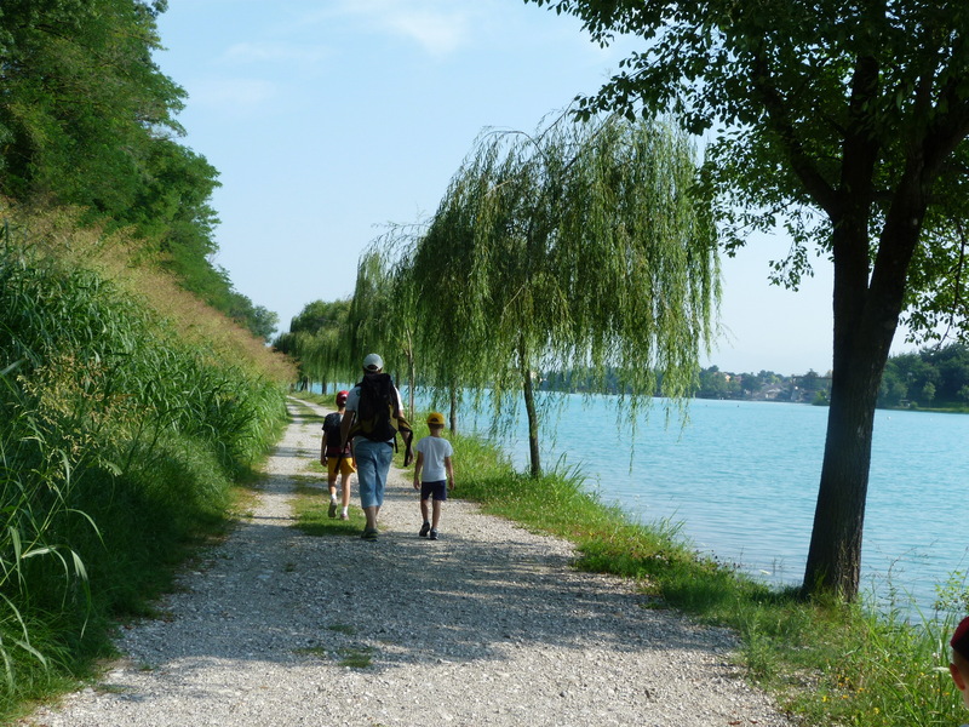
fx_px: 1372
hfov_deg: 38.9
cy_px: 364
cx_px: 484
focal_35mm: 49
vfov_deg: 29.7
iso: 80
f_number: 5.6
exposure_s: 1/200
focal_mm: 8.7
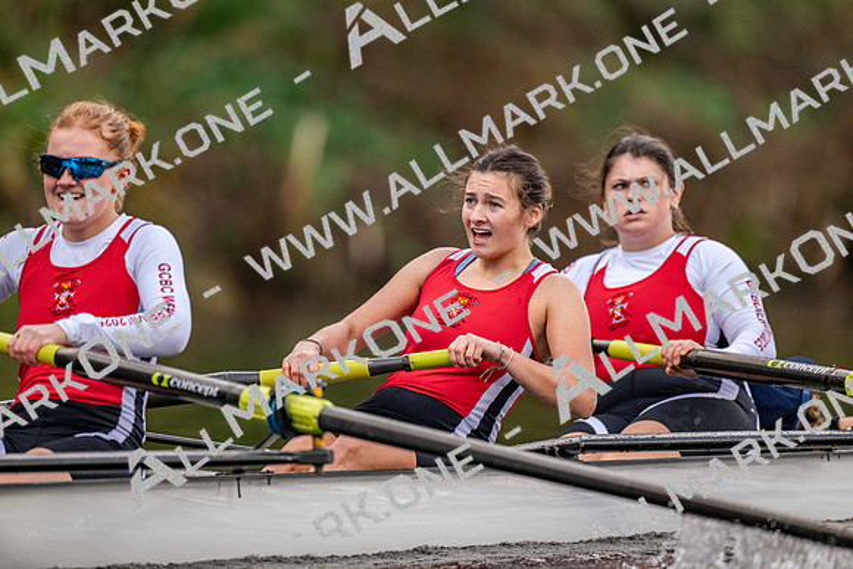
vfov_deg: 2.3
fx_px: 14219
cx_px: 426
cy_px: 284
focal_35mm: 600
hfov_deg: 3.4
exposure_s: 1/2500
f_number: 4
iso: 1800
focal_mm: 600
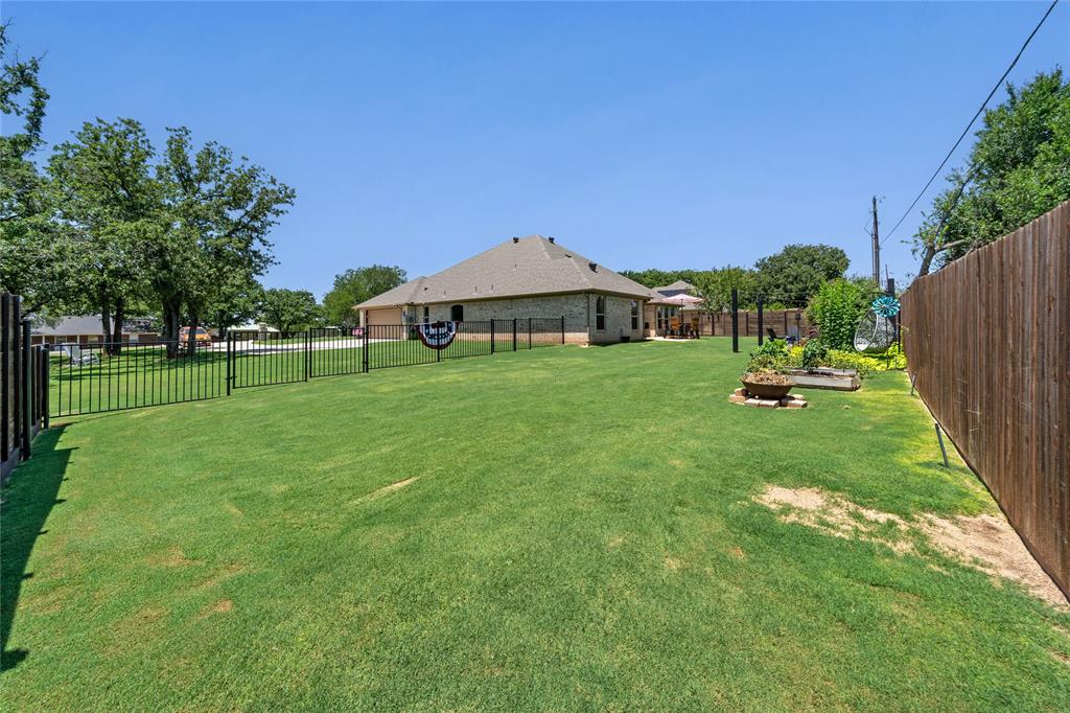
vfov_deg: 90.0
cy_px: 356
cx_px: 535
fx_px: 357
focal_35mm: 12
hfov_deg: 112.6
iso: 200
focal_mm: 12
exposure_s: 1/100
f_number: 11
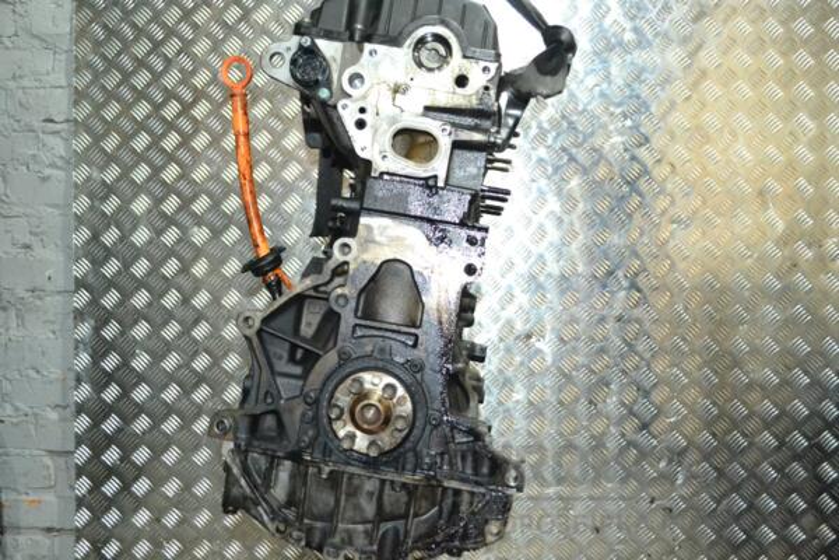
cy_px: 280
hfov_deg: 49.6
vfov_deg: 34.2
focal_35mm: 39
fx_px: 909
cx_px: 420
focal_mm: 26
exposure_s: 1/60
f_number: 4.2
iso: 2500
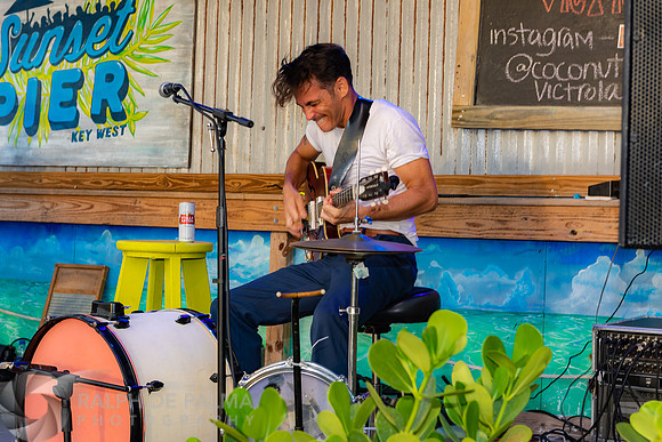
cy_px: 221
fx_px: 1214
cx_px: 331
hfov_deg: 30.5
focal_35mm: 66
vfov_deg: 20.6
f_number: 5.6
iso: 400
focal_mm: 66
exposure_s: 1/160
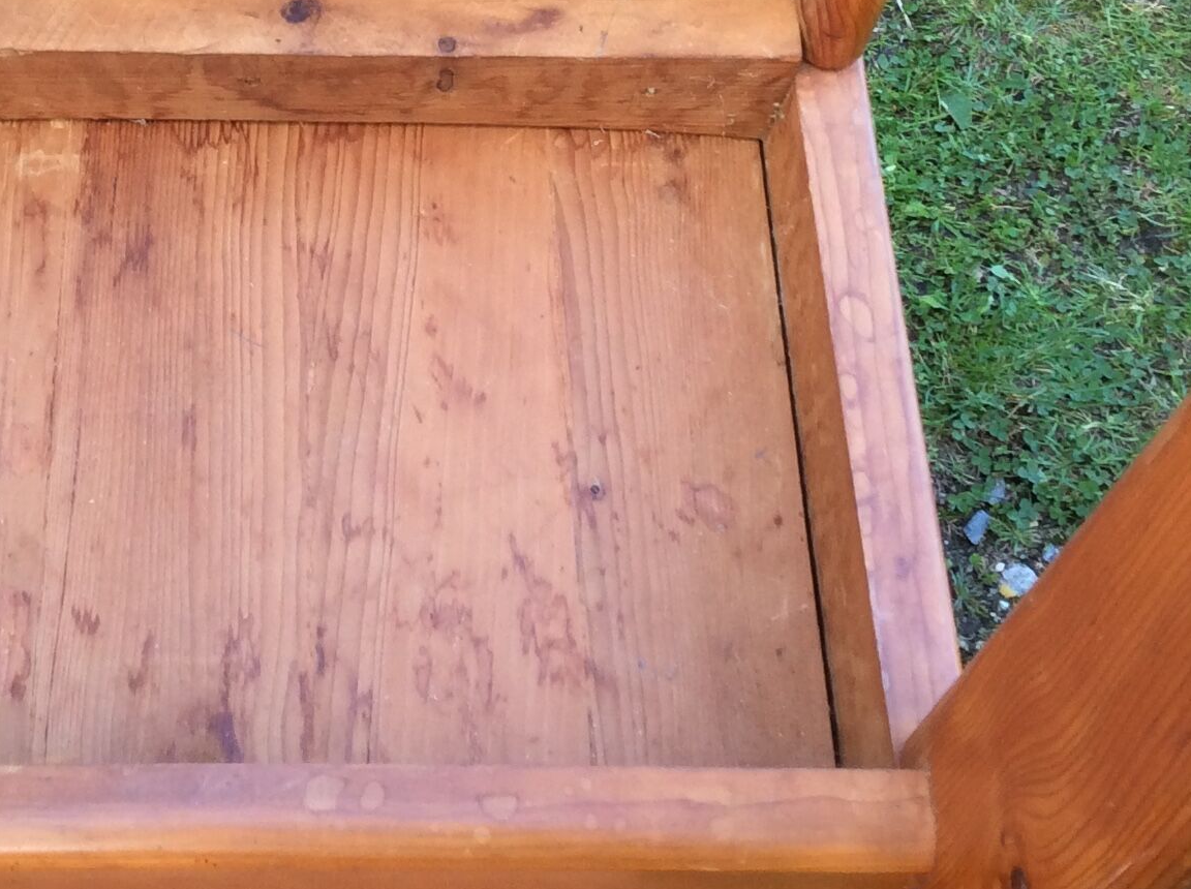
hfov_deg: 26.7
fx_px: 2473
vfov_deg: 19.7
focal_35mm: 72
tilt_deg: -50.2
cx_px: 294
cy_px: -30
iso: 40
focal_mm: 3.3
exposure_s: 1/50
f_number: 2.4
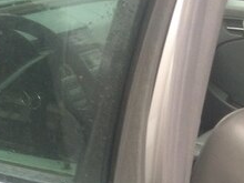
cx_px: 336
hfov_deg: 20.2
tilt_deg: -33.2
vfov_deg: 16.0
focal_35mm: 87
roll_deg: -0.1
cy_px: 241
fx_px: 613
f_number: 2.2
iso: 64
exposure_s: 1/100
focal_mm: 4.15
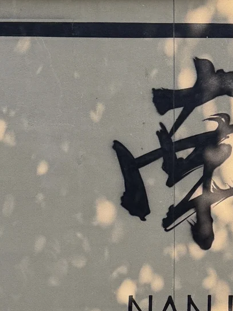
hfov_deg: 22.4
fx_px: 574
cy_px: 358
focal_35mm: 64
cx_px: 209
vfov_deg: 27.2
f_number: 1.78
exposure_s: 1/772
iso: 100
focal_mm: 6.76
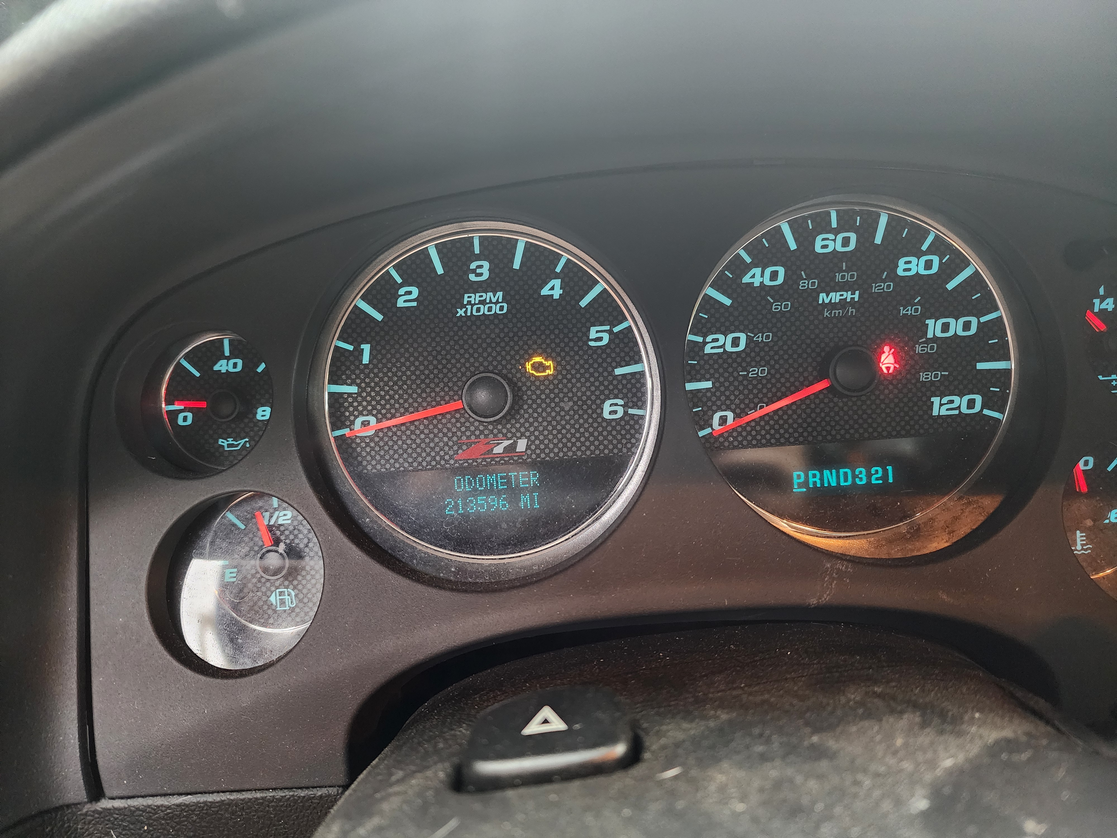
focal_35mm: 23
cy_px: 419
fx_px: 742
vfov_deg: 58.9
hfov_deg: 73.9
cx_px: 558
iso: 640
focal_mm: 6.4
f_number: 1.8
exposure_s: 1/24
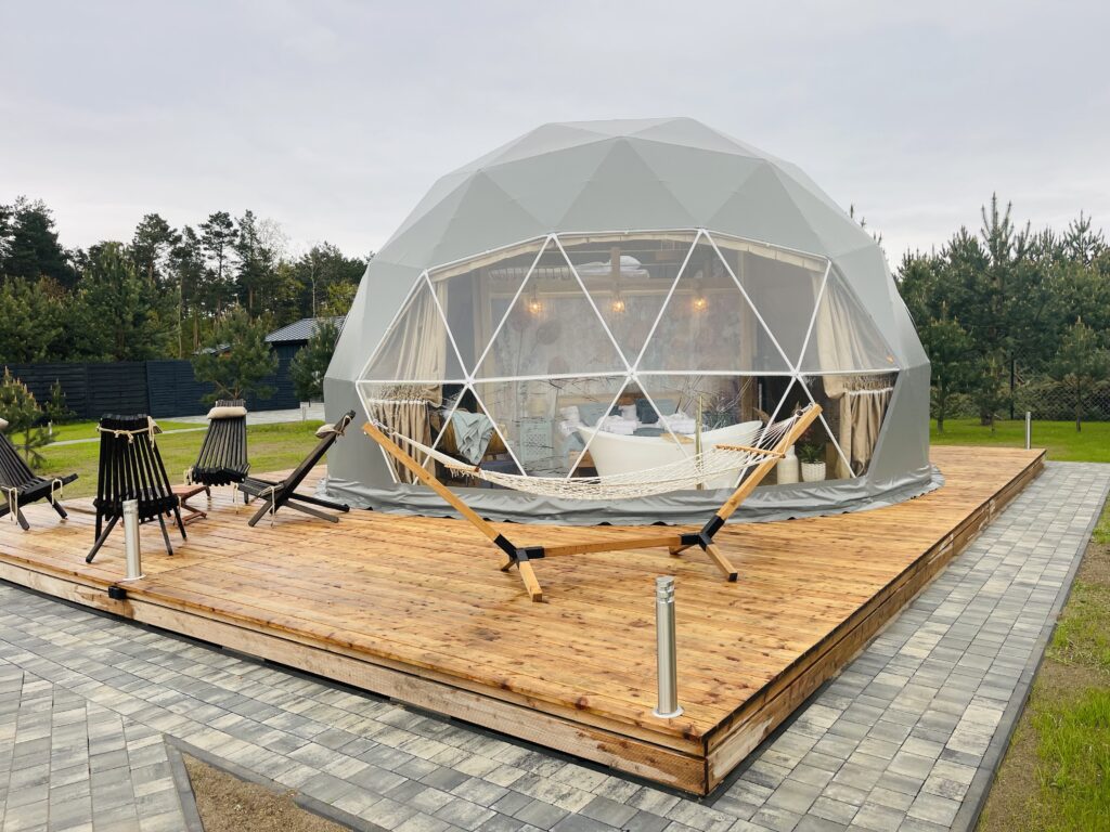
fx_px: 802
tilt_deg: -5.5
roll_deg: +1.1
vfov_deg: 54.9
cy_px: 416
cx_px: 555
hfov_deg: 69.4
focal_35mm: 25
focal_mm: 5.1
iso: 32
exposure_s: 1/303
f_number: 1.6
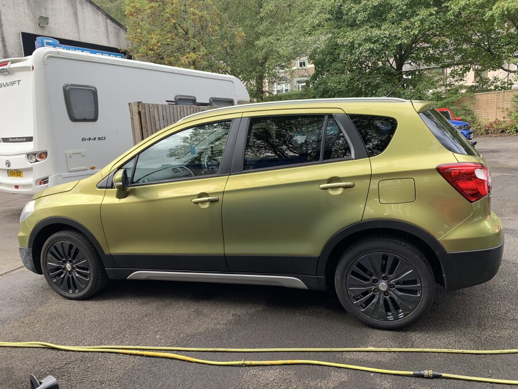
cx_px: 259
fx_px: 389
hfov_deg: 67.3
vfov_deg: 53.1
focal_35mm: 26
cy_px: 194
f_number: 1.8
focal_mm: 4.25
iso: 25
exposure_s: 1/307
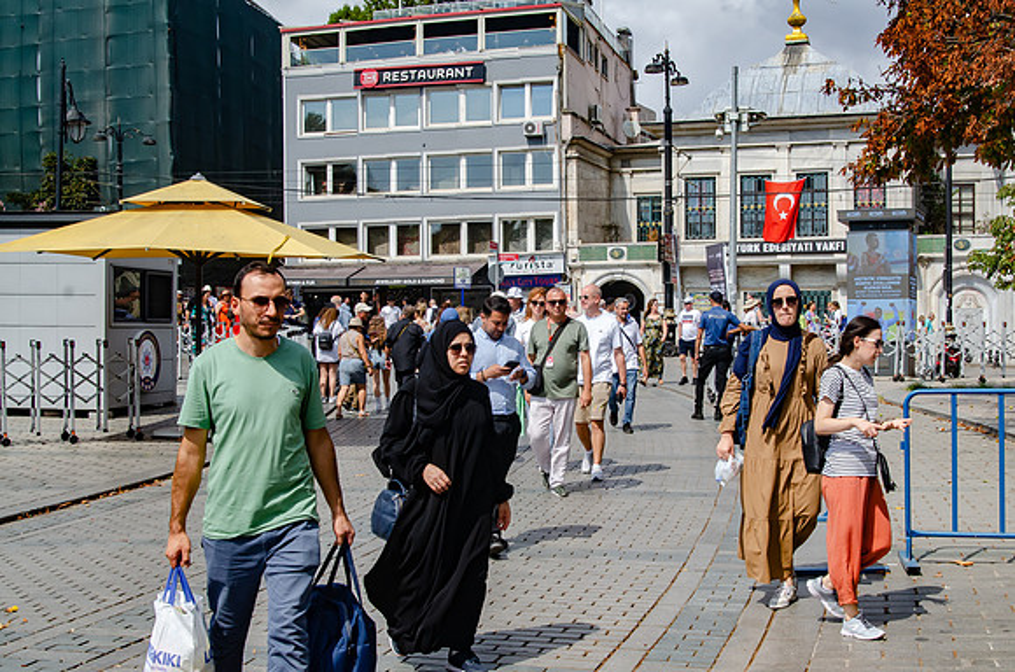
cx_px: 559
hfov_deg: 42.6
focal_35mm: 46
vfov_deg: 28.9
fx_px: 1301
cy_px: 370
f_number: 13
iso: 640
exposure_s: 1/640
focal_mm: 28
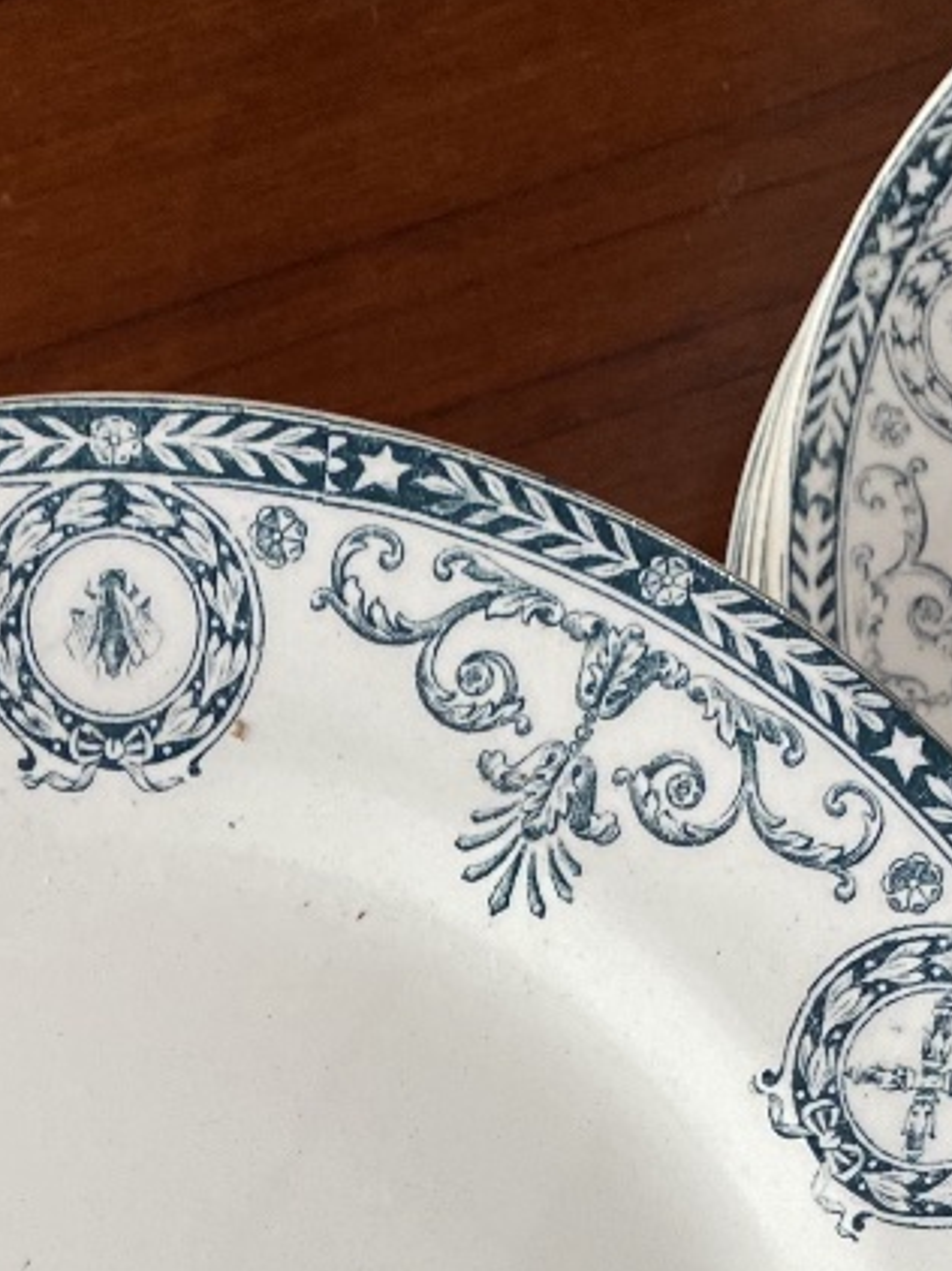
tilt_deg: -83.7
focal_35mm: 74
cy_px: 1524
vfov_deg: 24.0
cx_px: 166
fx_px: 2716
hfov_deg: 19.6
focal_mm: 4.25
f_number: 1.8
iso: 125
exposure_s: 1/118
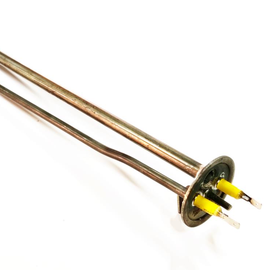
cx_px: 90
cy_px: 136
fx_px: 274
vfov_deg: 52.5
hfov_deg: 51.6
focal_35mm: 31
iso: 169
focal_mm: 4.74
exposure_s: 1/33
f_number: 1.79
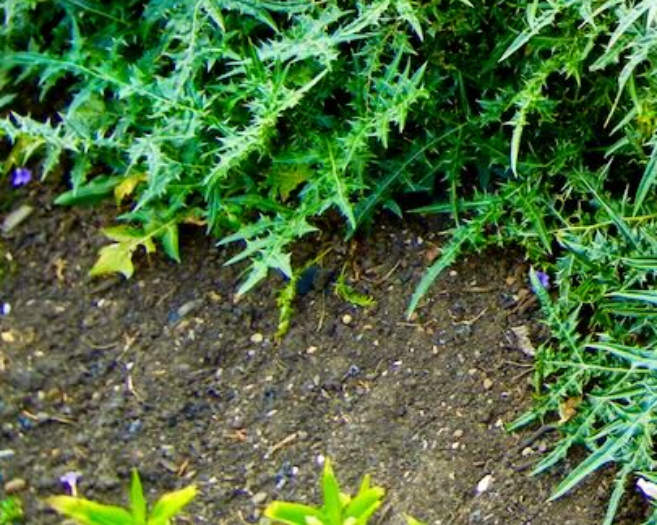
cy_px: -44
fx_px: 1439
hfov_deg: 23.2
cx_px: 818
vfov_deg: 19.8
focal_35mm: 74
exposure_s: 1/210
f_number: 3.5
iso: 160
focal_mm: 5.4
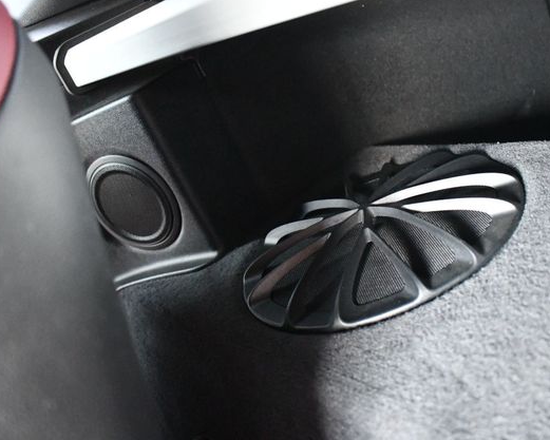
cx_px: 308
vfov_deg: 39.2
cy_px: 217
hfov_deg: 47.8
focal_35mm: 38
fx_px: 619
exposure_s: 1/60
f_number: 3.8
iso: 10000
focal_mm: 22
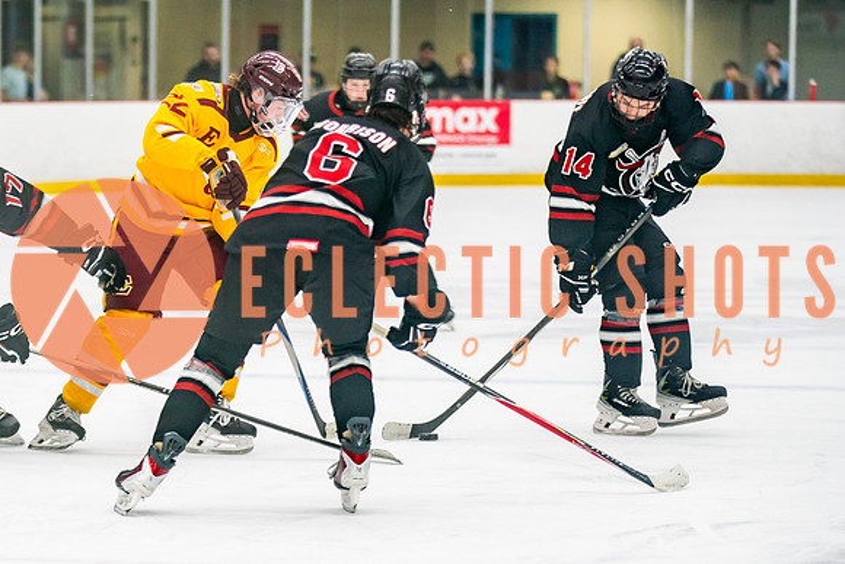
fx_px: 5035
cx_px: 266
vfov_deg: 6.4
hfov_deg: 9.6
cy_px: 304
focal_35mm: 214
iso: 1000
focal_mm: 125
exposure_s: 1/640
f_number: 2.8
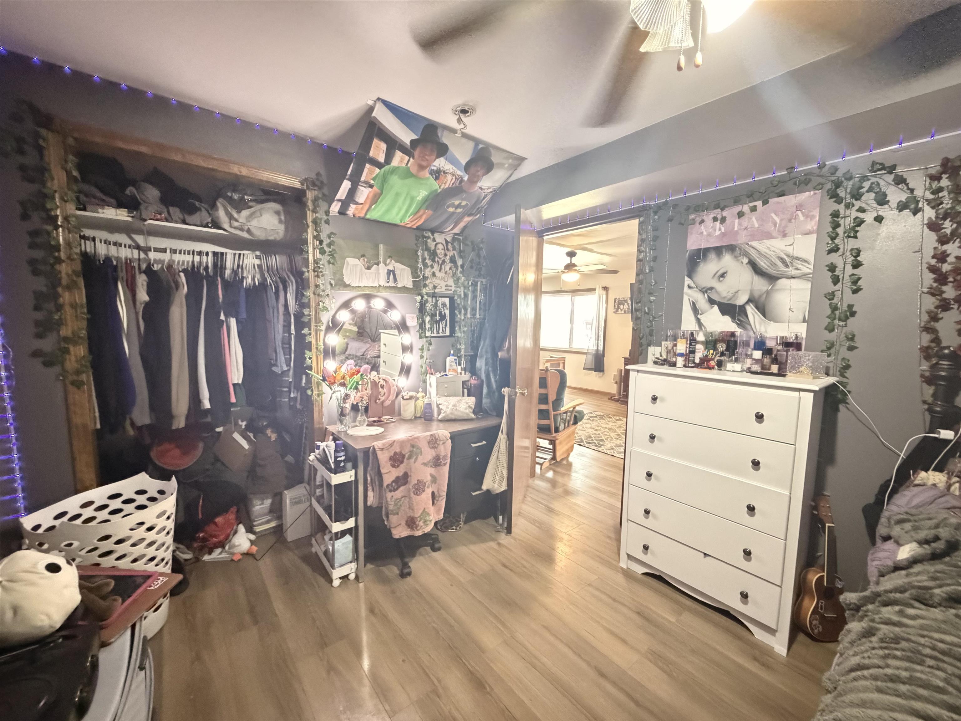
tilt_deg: -3.7
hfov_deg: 102.1
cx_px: 480
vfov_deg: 85.7
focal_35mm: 14
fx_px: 389
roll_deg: +0.0
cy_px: 360
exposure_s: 1/30
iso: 2500
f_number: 2.2
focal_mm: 2.22
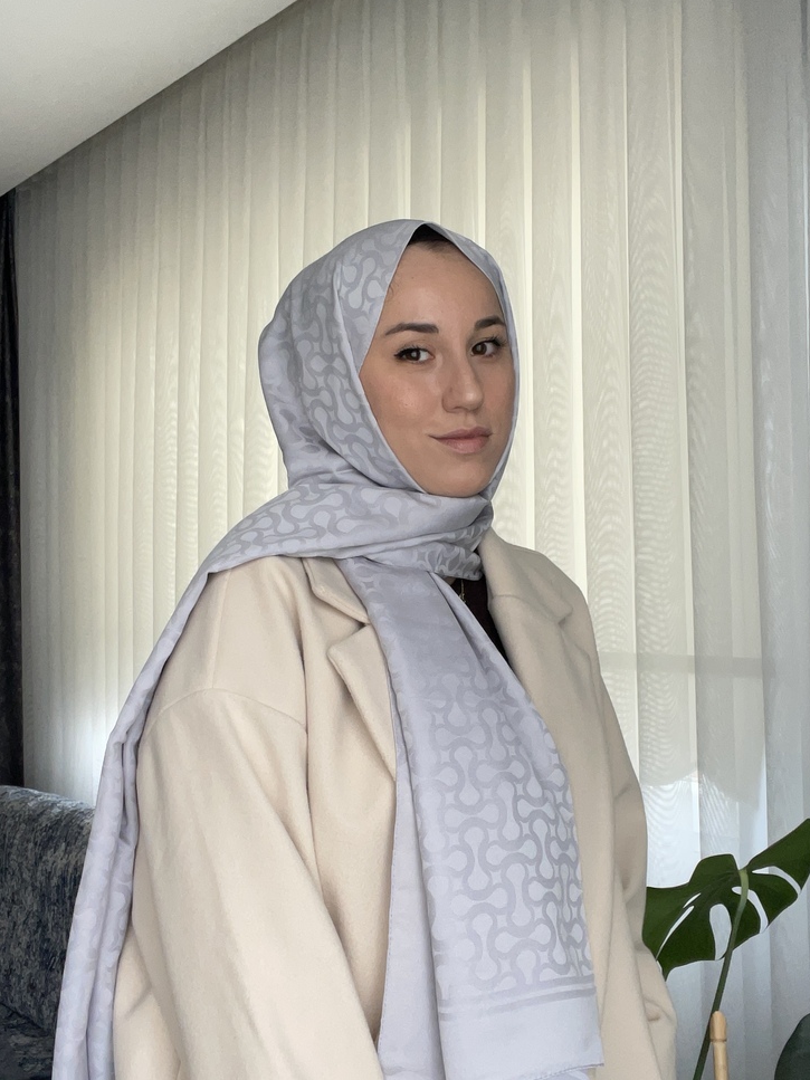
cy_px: 549
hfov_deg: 45.4
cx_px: 412
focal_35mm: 31
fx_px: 967
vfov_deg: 58.4
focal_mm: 2.71
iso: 100
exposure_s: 1/60
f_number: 2.2
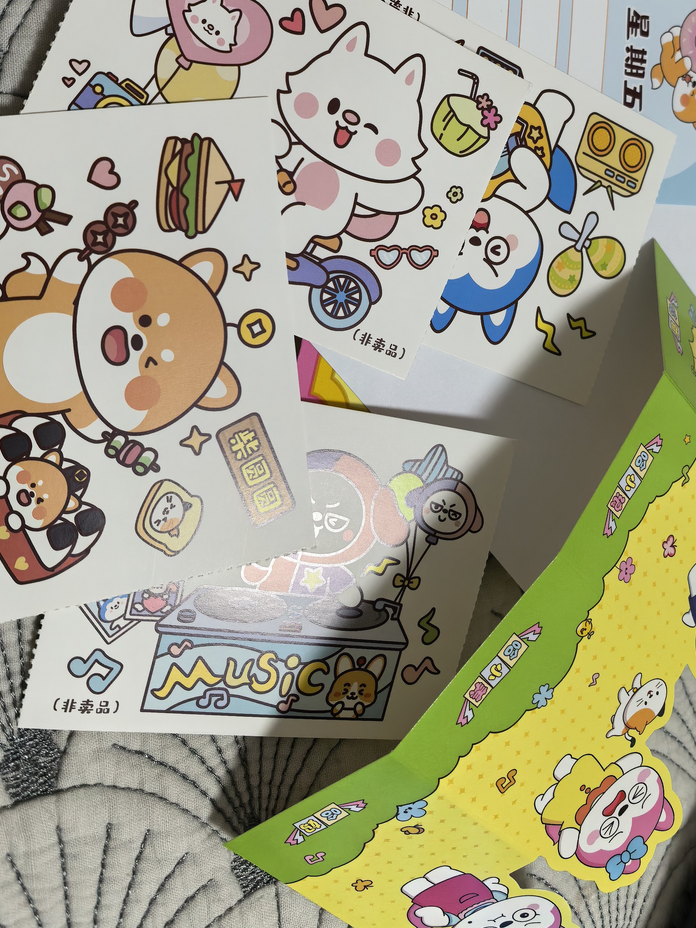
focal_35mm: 37
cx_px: 379
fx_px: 992
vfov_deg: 48.7
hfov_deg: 38.6
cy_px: 263
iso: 160
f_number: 2
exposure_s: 1/50
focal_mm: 5.75
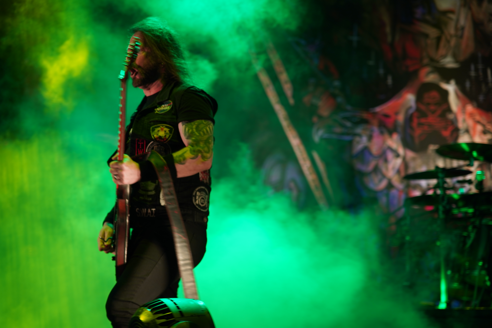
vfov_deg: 13.0
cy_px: 164
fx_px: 1435
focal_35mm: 105
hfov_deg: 19.5
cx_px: 246
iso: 200
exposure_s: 1/80
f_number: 4
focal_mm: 105
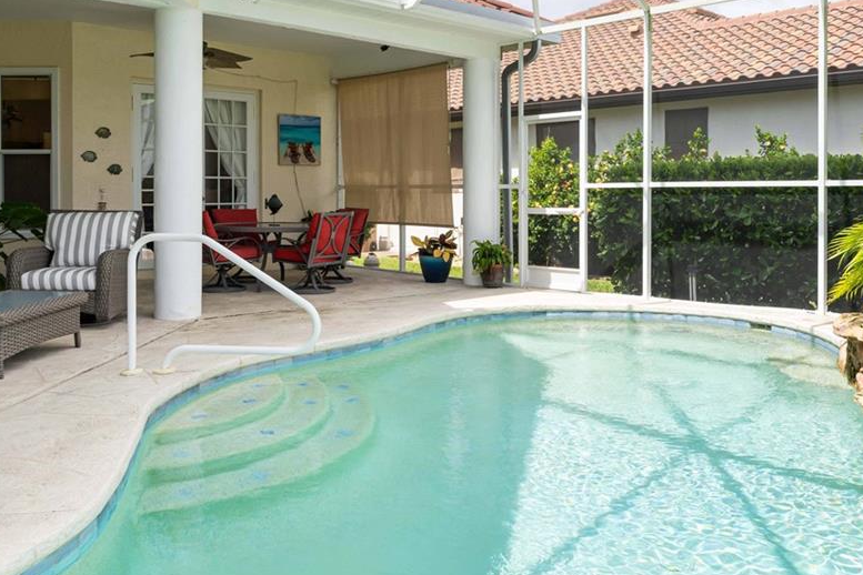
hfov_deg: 54.4
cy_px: 196
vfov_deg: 37.5
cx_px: 466
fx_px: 839
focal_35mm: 35
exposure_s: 1/50
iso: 250
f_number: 8
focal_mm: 17
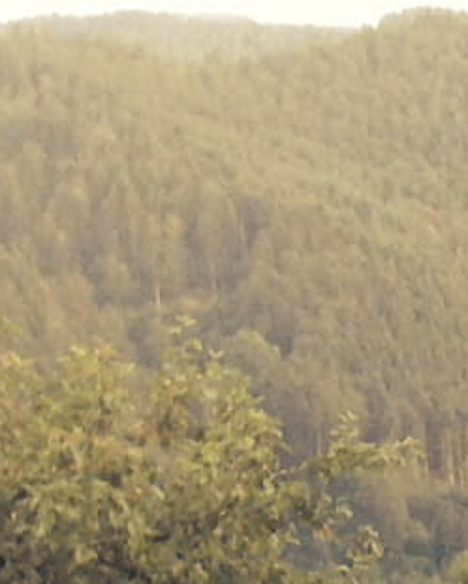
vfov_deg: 8.7
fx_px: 3669
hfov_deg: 6.3
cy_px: 1070
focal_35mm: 212
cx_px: 1707
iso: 50
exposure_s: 1/60
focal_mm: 4.12
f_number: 2.4
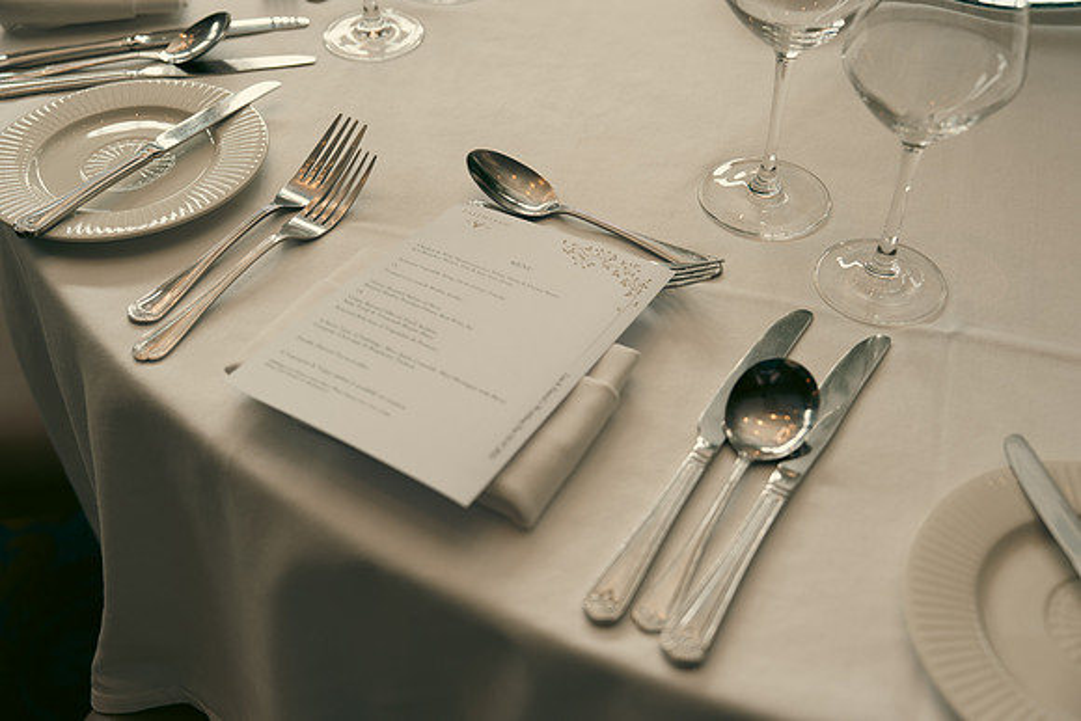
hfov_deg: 48.4
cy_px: 360
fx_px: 1201
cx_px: 540
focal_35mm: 40
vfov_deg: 33.4
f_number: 3.5
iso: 160
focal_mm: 40
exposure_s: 1/160
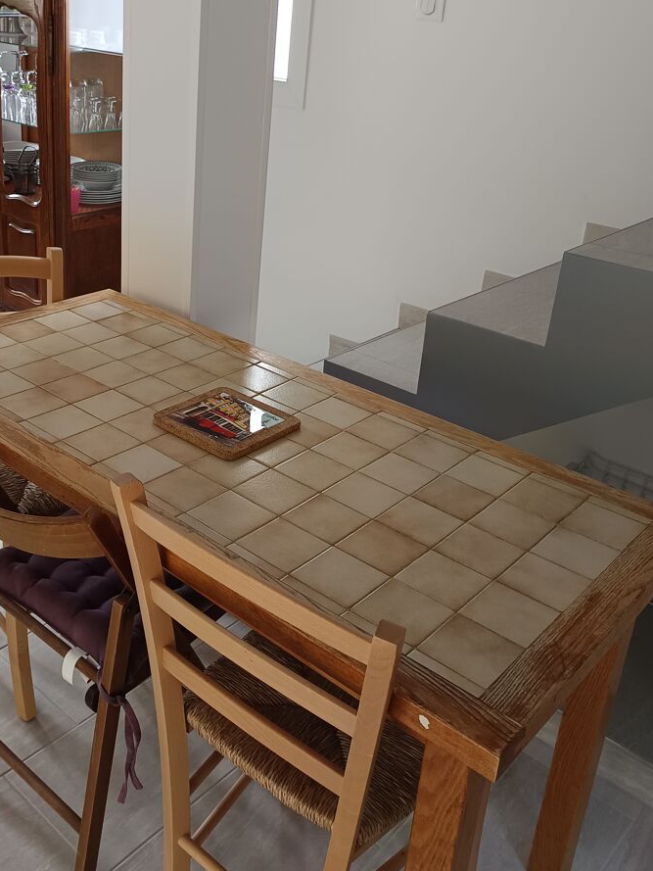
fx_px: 905
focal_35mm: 36
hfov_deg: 39.1
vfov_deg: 51.0
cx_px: 205
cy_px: 348
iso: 714
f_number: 1.7
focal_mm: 5.31
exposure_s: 1/50
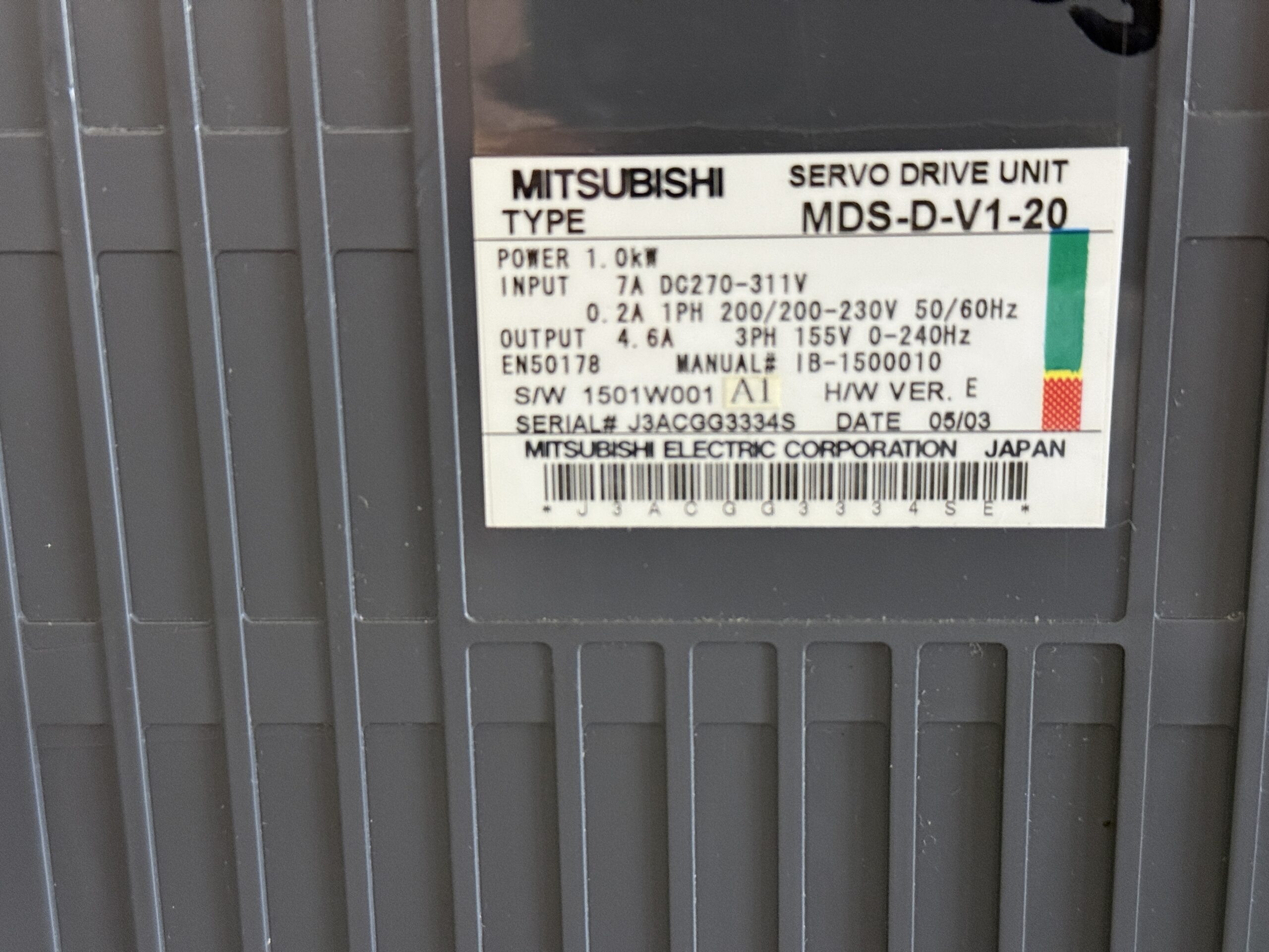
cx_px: 634
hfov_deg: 39.7
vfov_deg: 30.3
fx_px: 1760
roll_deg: +1.4
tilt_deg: -15.7
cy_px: 476
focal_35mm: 48
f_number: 1.78
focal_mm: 6.76
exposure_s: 1/33
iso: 400
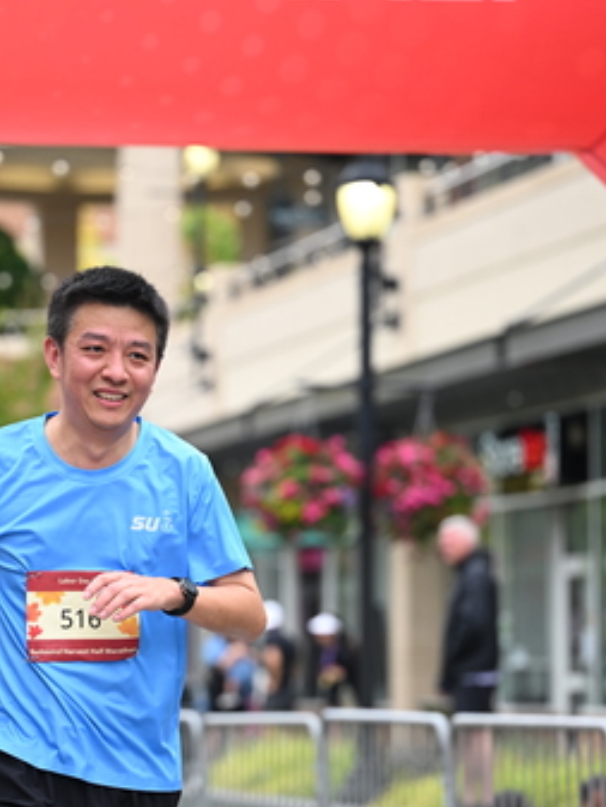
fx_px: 3662
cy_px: 496
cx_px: 181
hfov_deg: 9.4
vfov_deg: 12.6
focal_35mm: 157
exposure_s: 1/1600
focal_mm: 100
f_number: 2.8
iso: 640
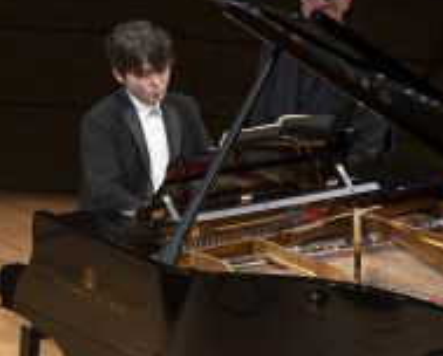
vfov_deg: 4.5
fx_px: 4559
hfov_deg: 5.6
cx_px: 35
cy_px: 184
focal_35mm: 347
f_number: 4
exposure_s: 1/125
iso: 1600
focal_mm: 175
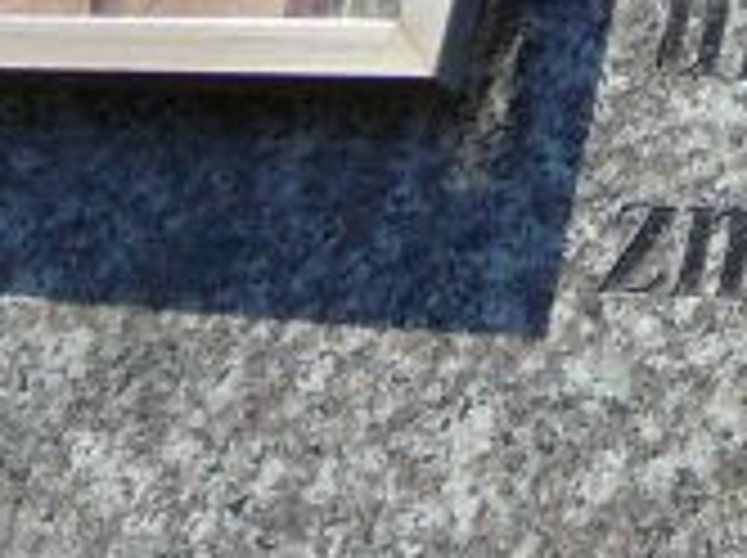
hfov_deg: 9.6
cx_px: 1138
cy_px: -261
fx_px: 4331
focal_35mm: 201
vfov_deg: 7.3
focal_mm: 7.8
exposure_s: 1/640
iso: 80
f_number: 3.4
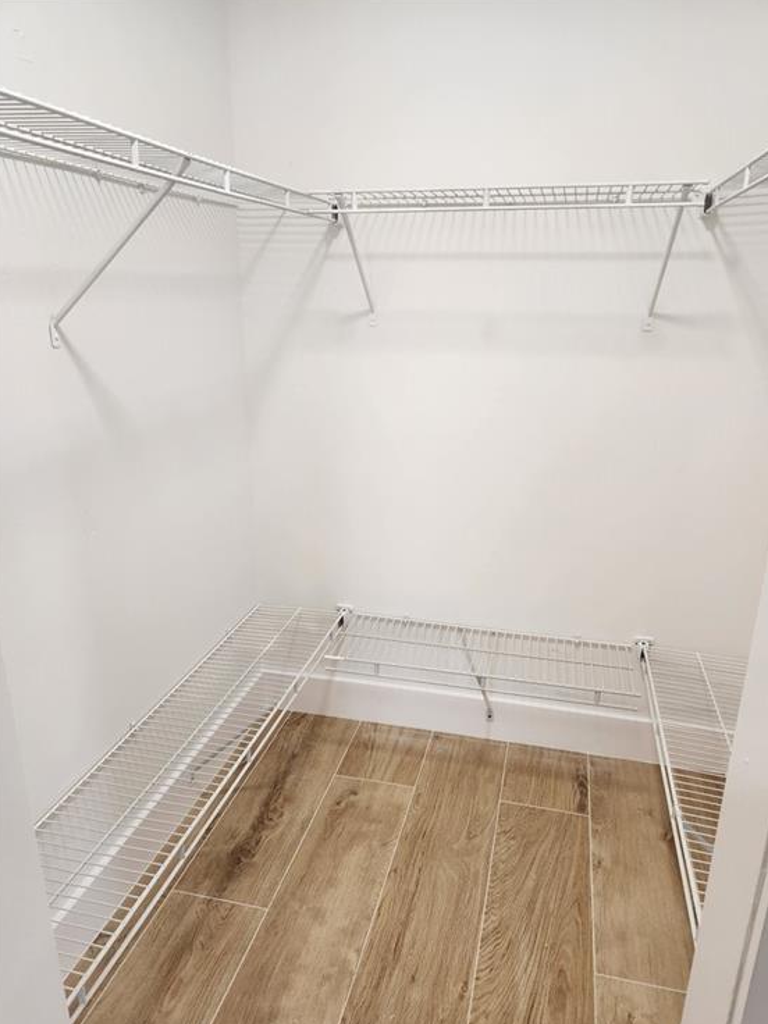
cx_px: 392
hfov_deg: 56.8
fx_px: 710
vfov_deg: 71.6
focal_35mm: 24
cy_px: 529
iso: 200
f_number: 1.8
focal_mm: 5.4
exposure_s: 1/120
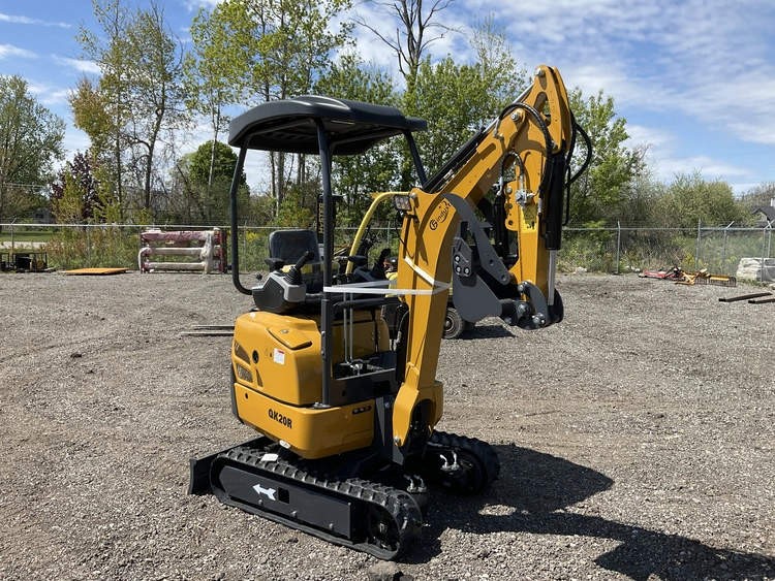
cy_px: 290
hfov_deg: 61.6
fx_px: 649
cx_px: 388
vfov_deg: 48.3
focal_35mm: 29
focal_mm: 3
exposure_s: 1/1490
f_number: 1.8
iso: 25
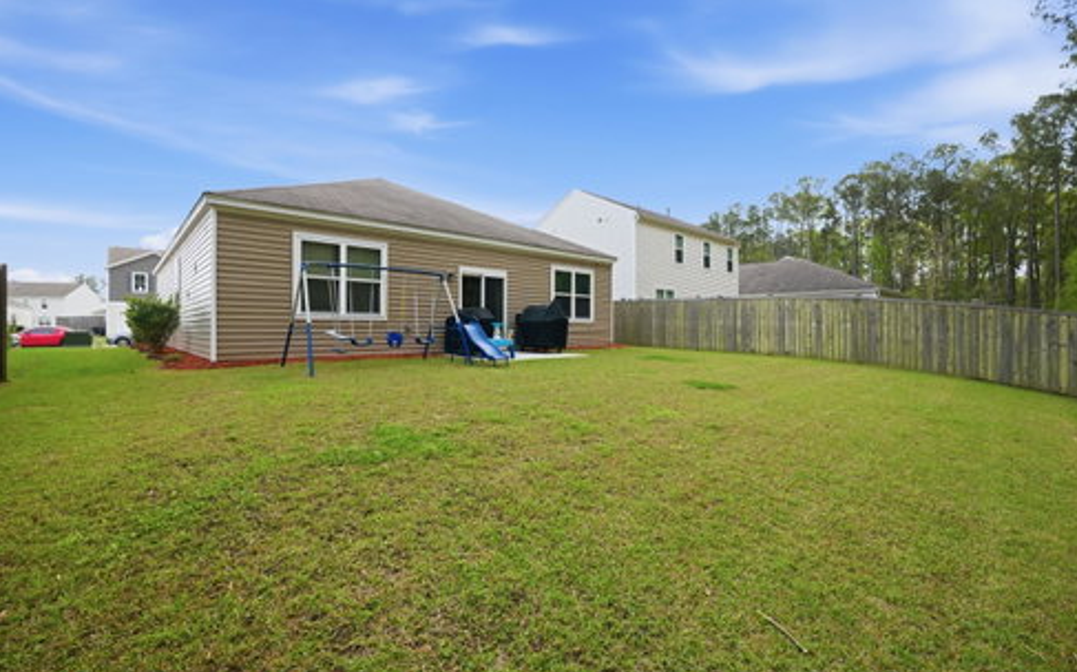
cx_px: 529
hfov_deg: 101.5
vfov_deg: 74.7
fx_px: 440
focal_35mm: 15
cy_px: 322
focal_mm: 14
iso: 400
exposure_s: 1/320
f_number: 8
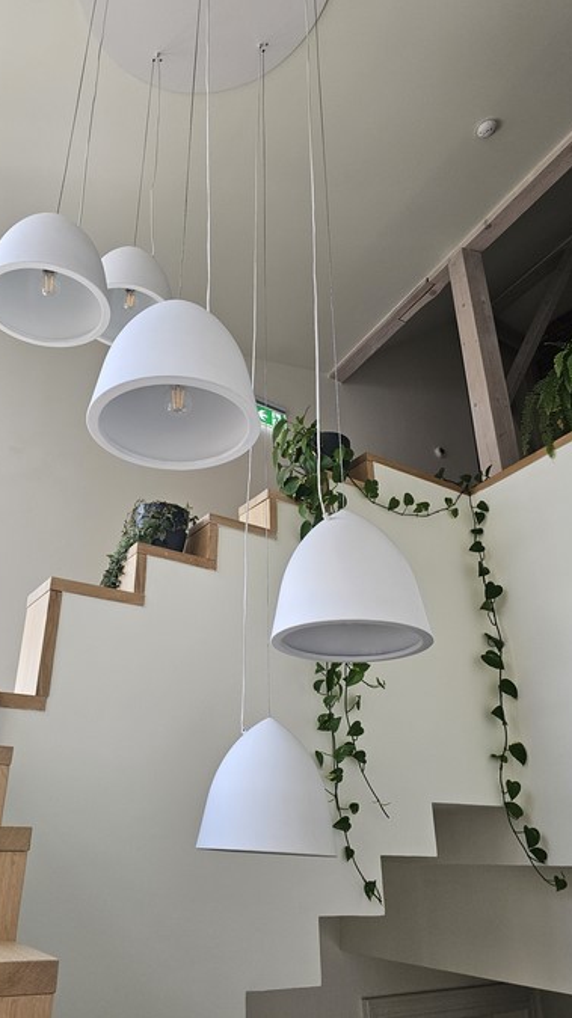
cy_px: 501
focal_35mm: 26
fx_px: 702
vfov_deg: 71.9
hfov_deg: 44.3
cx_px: 253
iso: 160
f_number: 1.7
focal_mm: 6.3
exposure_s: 1/359
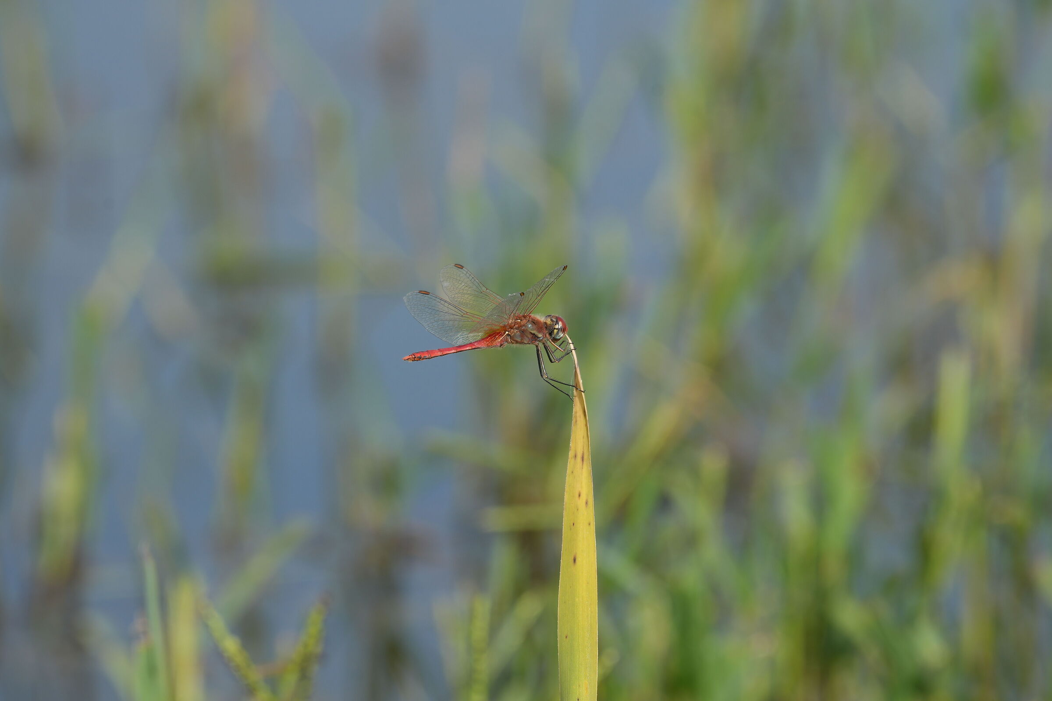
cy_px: 350
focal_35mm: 525
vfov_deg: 2.6
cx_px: 526
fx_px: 15340
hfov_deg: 3.9
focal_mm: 350
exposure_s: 1/100
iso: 100
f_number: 11
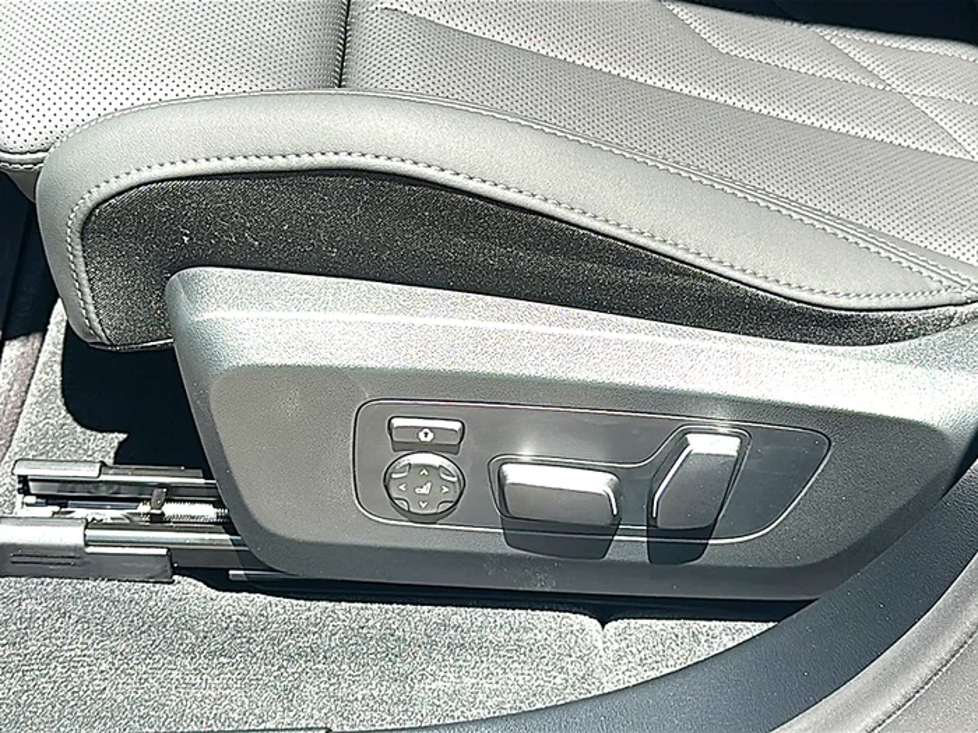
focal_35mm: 50
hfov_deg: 38.2
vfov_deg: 29.1
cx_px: 489
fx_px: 1413
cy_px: 366
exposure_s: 1/740
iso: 80
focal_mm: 6.86
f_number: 1.78
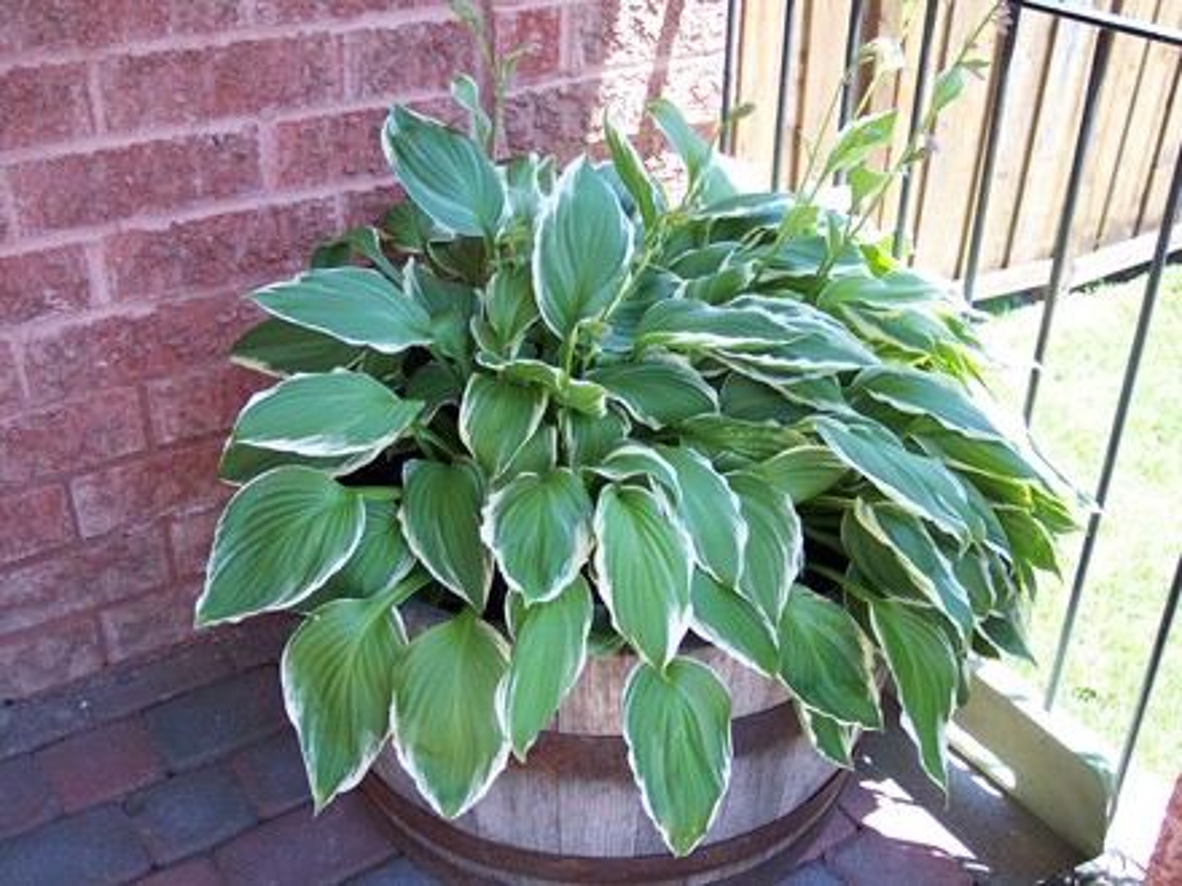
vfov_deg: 37.7
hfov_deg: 49.0
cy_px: 443
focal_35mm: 38
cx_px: 591
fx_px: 1298
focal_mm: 8
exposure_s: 1/180
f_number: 2.8
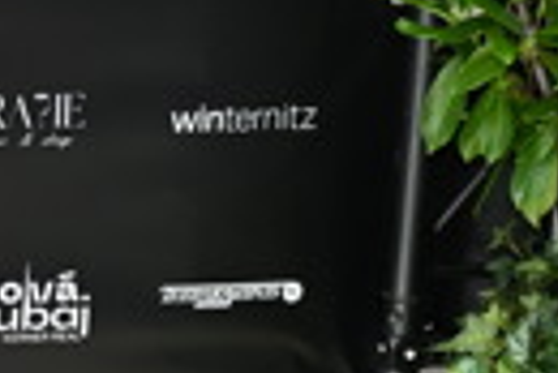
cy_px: -30
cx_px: -760
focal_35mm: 186
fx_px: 2886
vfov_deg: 7.4
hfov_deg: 9.8
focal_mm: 35
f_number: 4
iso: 640
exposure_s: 1/500
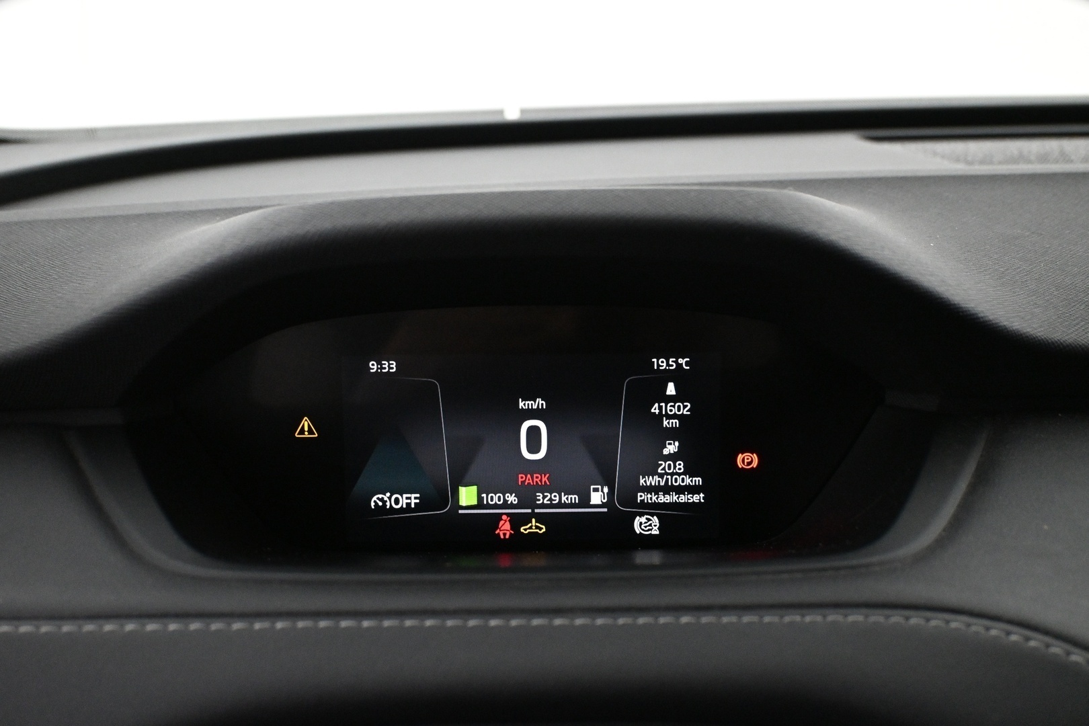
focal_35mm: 41
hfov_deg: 47.2
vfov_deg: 32.4
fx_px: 1248
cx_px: 544
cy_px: 363
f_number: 4.5
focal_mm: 27.5
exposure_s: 1/50
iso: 4000
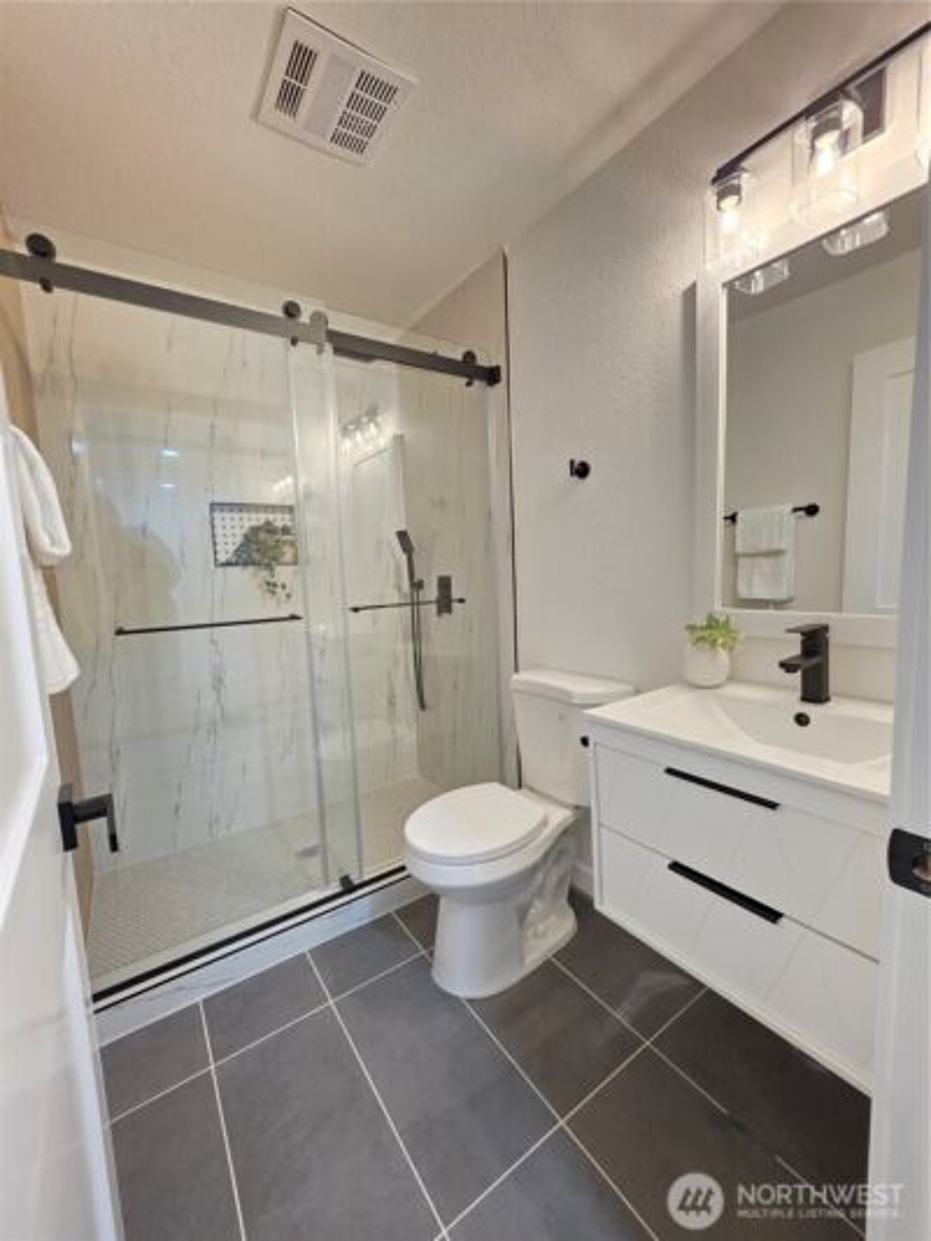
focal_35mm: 13
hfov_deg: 89.9
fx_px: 466
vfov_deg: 106.2
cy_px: 620
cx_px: 466
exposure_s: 1/60
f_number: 1.9
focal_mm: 2.2
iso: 250
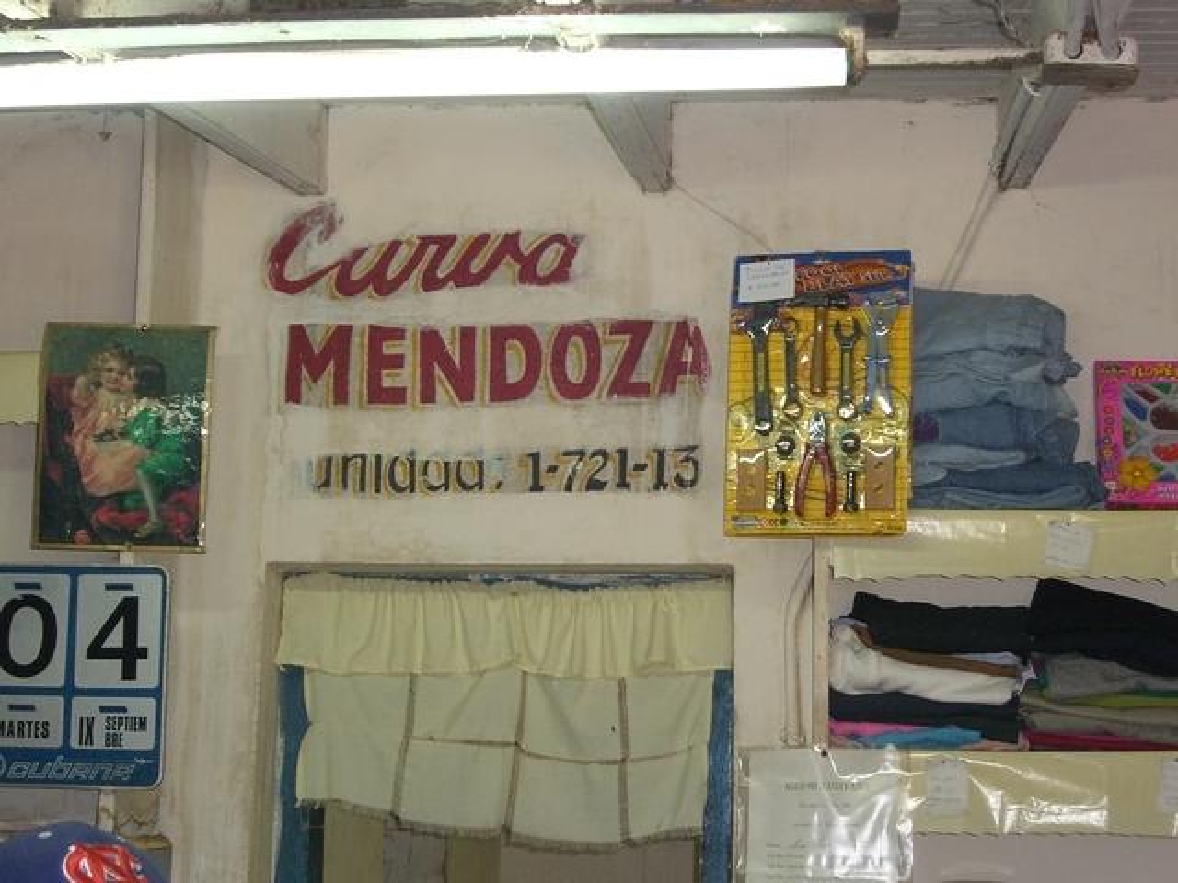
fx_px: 2314
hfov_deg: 28.6
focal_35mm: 68
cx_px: 589
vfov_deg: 21.6
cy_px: 442
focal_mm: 14.2
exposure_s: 1/60
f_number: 4
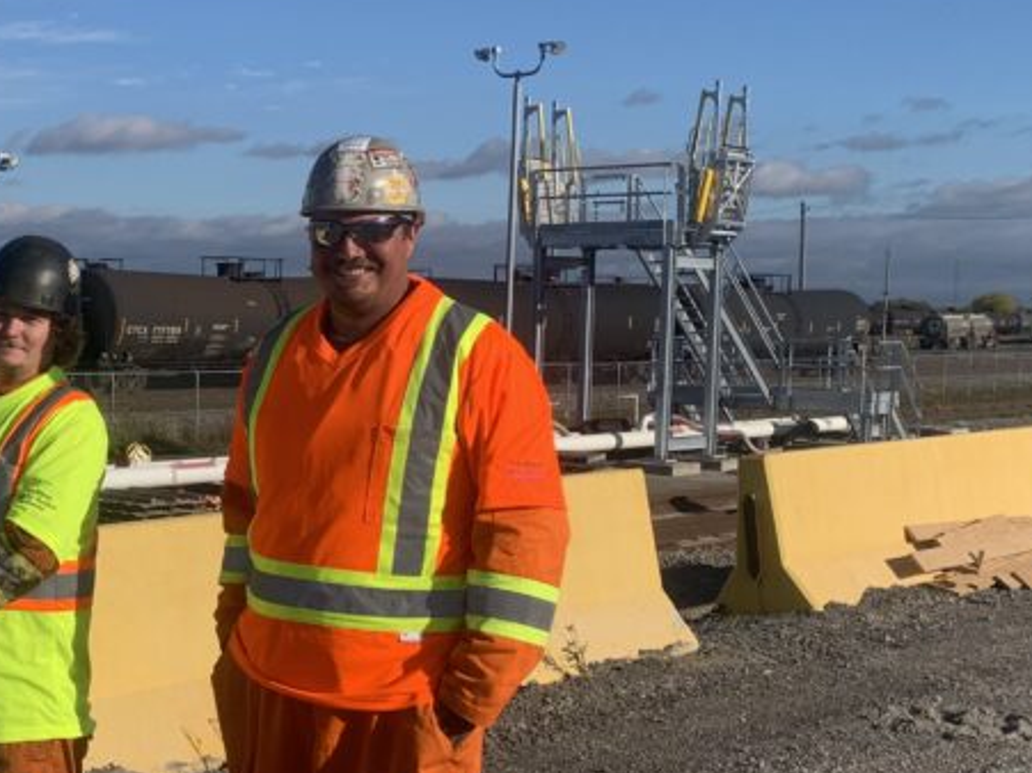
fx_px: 1758
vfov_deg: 24.8
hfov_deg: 31.0
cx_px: 78
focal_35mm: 59
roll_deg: -1.2
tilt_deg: -5.0
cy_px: 441
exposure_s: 1/3521
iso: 25
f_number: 1.8
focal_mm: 4.25
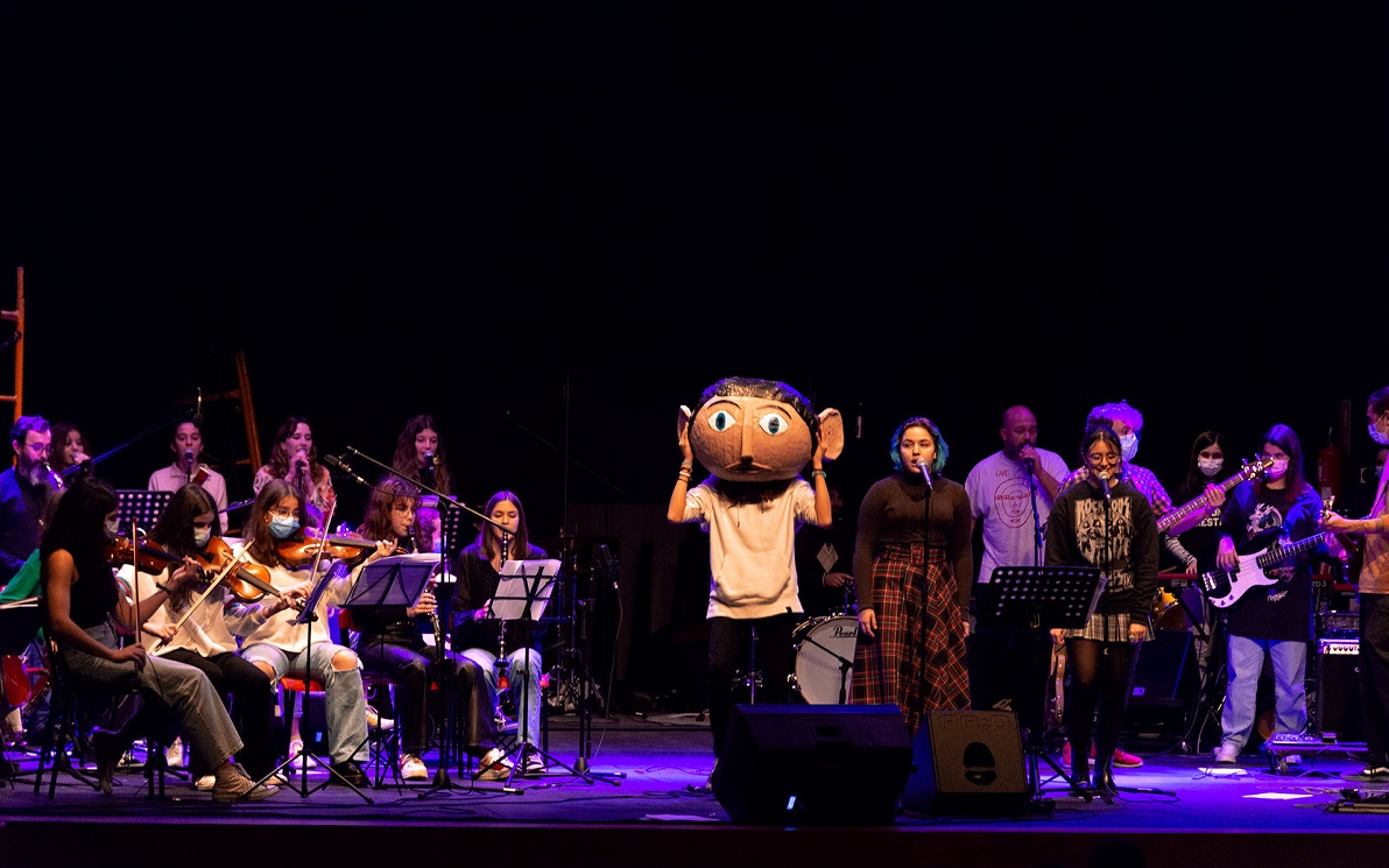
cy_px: 411
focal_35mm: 123
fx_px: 4656
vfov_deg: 10.7
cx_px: 692
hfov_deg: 17.0
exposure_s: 1/80
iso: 4000
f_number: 4
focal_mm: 120
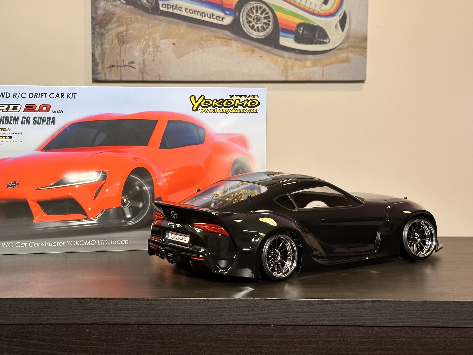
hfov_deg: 30.6
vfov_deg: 23.3
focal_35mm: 63
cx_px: 181
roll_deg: -0.9
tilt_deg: -4.9
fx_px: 861
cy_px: 180
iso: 64
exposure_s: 1/50
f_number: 1.78
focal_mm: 6.86
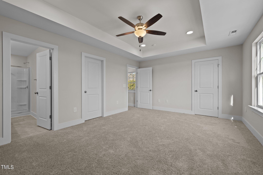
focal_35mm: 14
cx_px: 132
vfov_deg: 81.2
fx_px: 102
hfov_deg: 104.3
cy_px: 88
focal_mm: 14
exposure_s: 1/20
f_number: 6.3
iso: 400
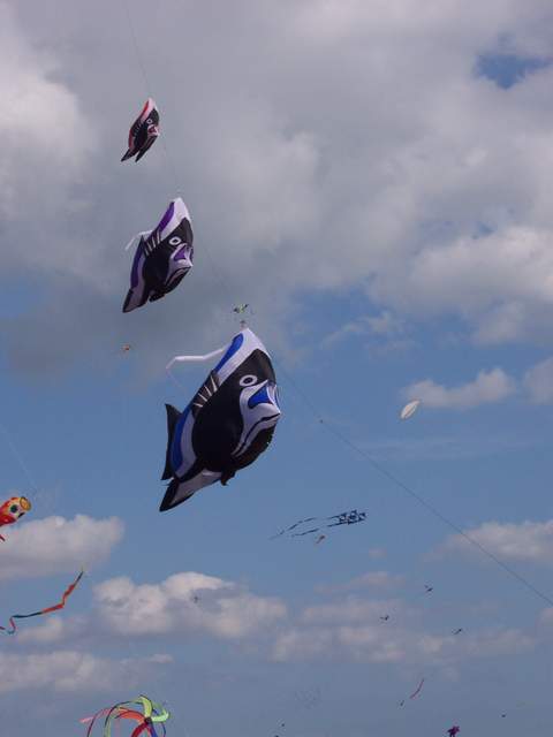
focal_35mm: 114
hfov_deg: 13.0
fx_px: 2428
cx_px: 276
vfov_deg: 17.3
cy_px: 368
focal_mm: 24
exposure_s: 1/700
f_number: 8
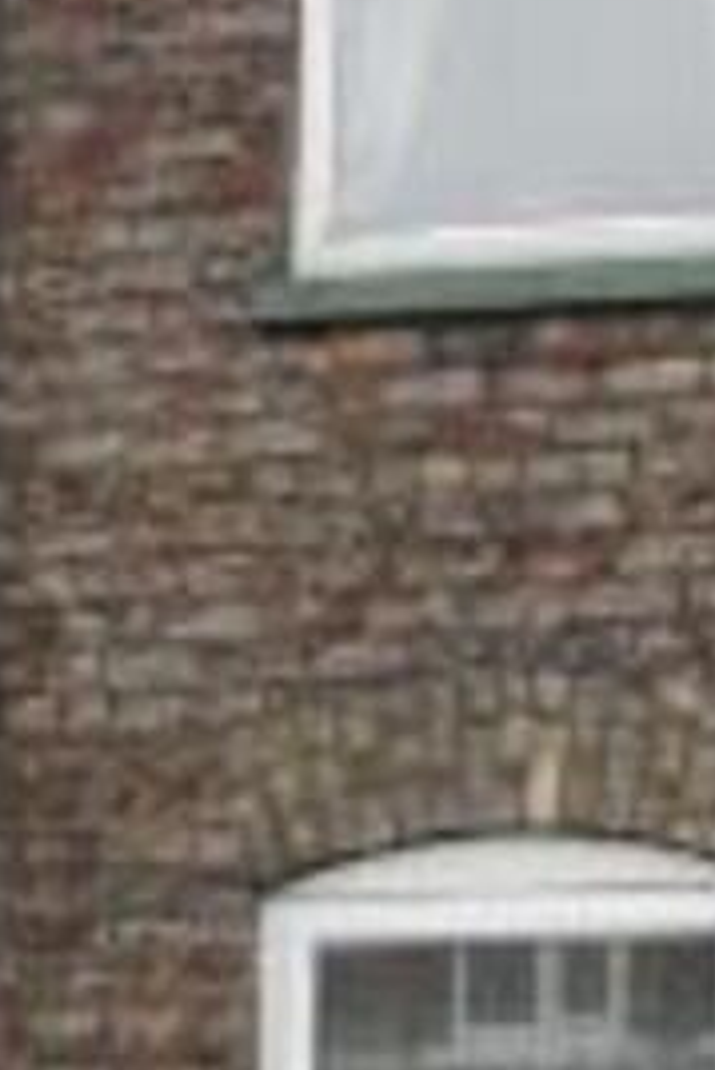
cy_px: 575
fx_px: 4135
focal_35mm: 139
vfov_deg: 14.7
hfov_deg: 9.7
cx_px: 987
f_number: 2.8
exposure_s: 1/180
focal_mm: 6.2
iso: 100
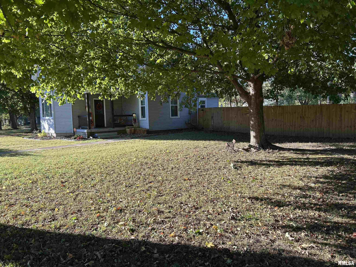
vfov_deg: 53.1
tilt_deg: -3.7
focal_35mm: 26
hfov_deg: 67.3
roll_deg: +1.8
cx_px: 178
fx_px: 267
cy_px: 134
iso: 50
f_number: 1.5
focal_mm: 5.7
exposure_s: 1/646
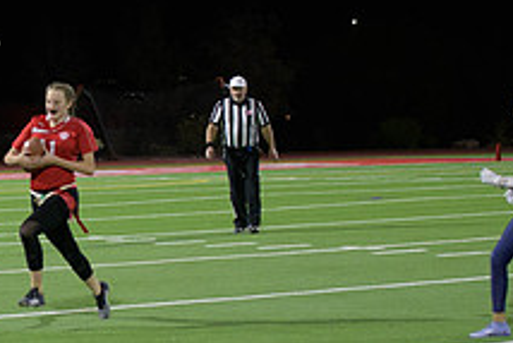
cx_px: -89
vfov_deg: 7.2
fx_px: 2709
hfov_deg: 10.6
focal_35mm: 190
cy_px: 241
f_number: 2.8
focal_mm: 70
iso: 3200
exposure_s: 1/640
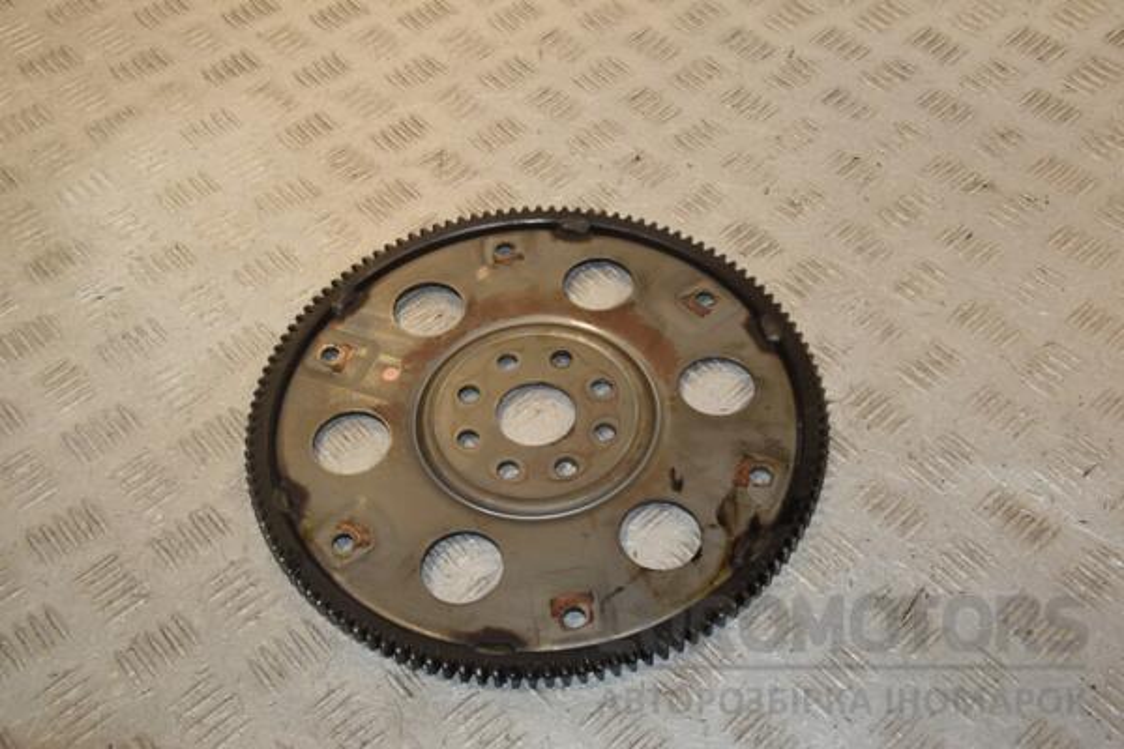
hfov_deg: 46.4
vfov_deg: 31.9
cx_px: 562
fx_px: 1311
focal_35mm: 42
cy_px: 374
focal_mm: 28
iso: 800
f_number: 8
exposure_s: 1/200
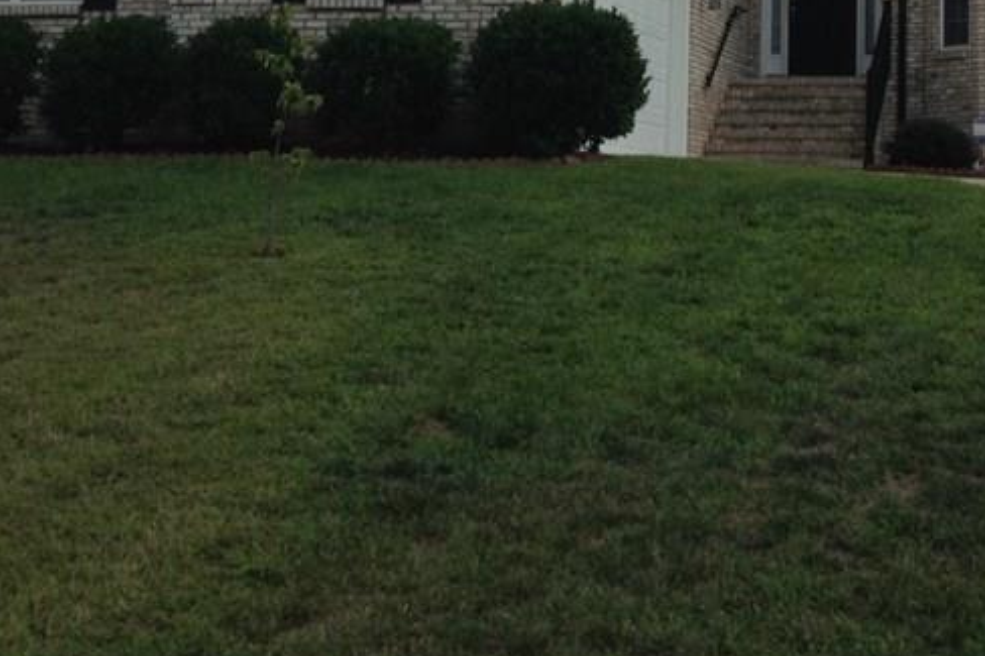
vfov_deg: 18.1
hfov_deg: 27.8
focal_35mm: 72
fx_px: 1969
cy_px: -91
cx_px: 704
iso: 50
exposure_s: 1/1427
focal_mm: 4.12
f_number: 2.4
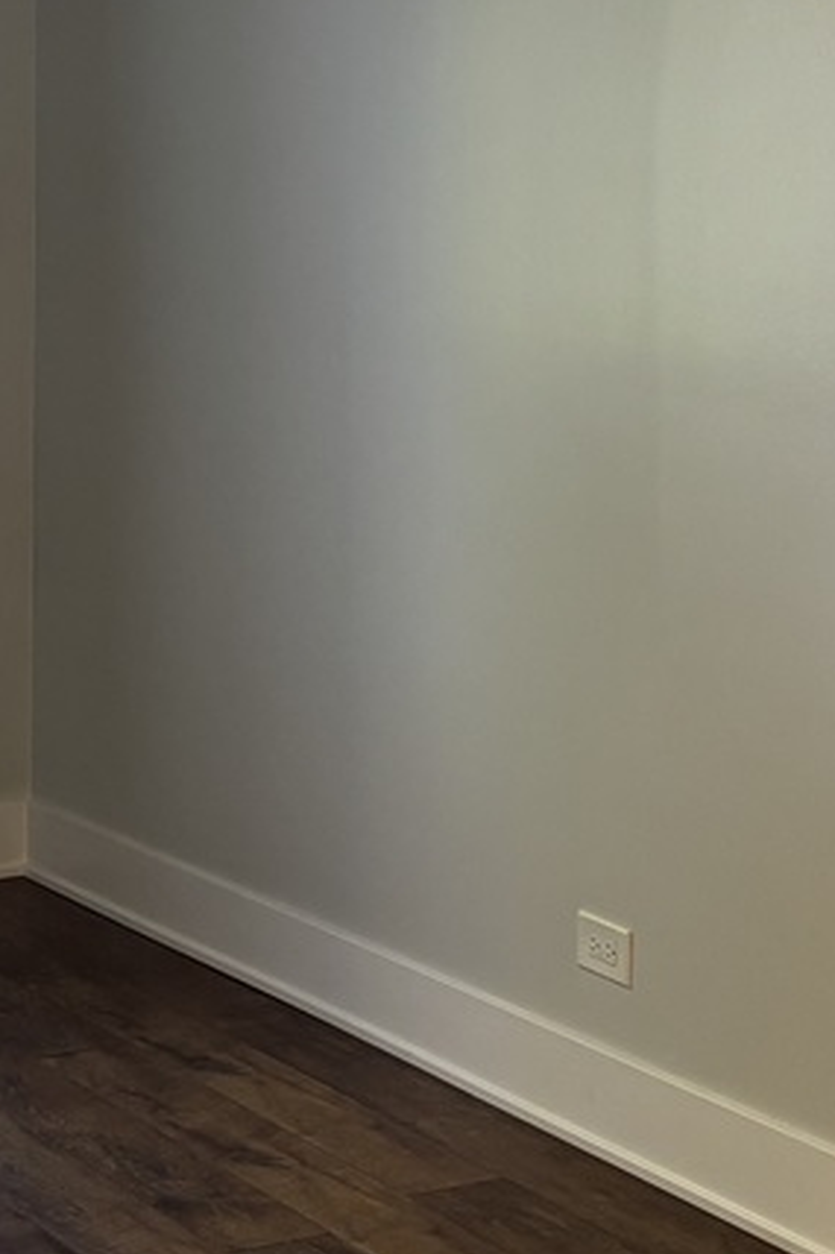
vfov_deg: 22.2
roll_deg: +0.0
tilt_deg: -3.1
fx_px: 3168
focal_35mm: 91
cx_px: 299
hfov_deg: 15.0
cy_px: 325
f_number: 1.6
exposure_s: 1/60
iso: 125
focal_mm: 5.96
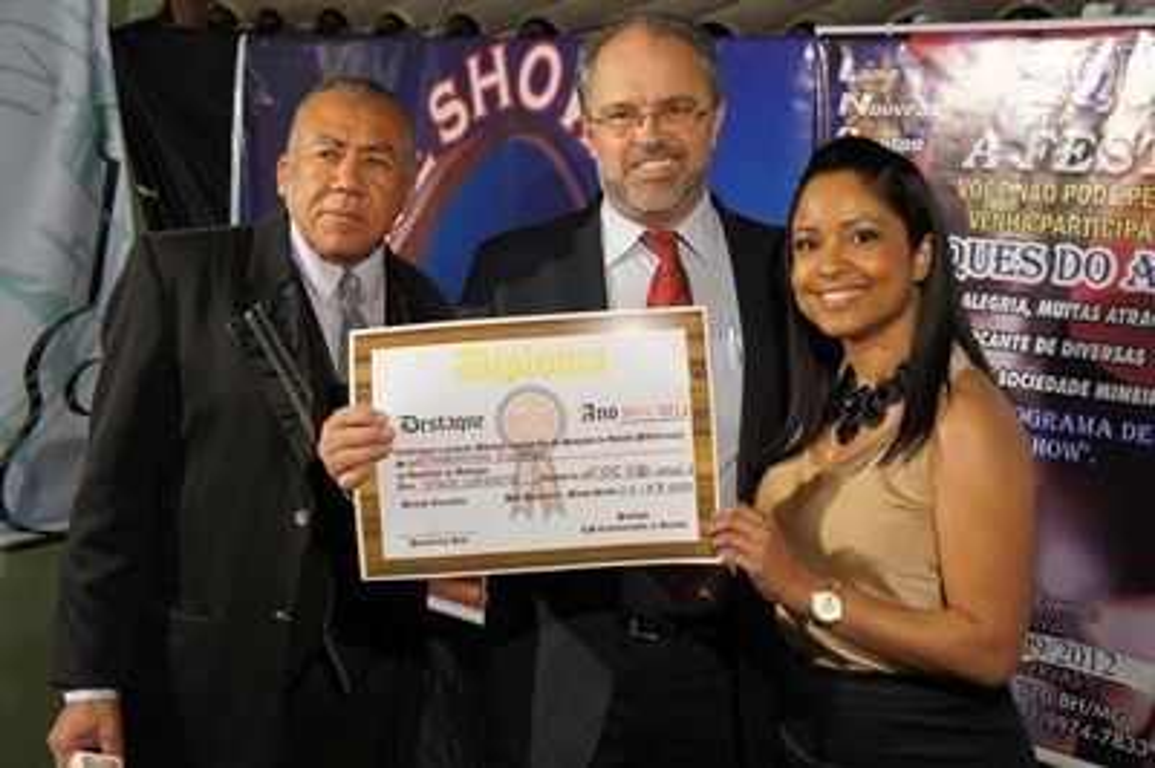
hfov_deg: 36.0
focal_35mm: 56
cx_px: 578
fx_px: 1779
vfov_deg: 24.4
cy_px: 384
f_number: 4.5
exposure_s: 1/60
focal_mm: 37
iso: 640
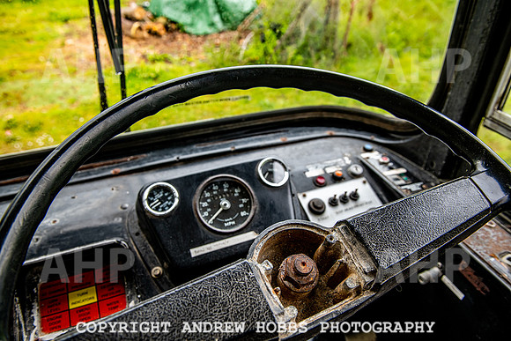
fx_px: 341
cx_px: 256
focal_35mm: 24
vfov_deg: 53.2
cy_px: 170
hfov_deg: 73.7
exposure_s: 1/160
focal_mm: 24
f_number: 5.6
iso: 500
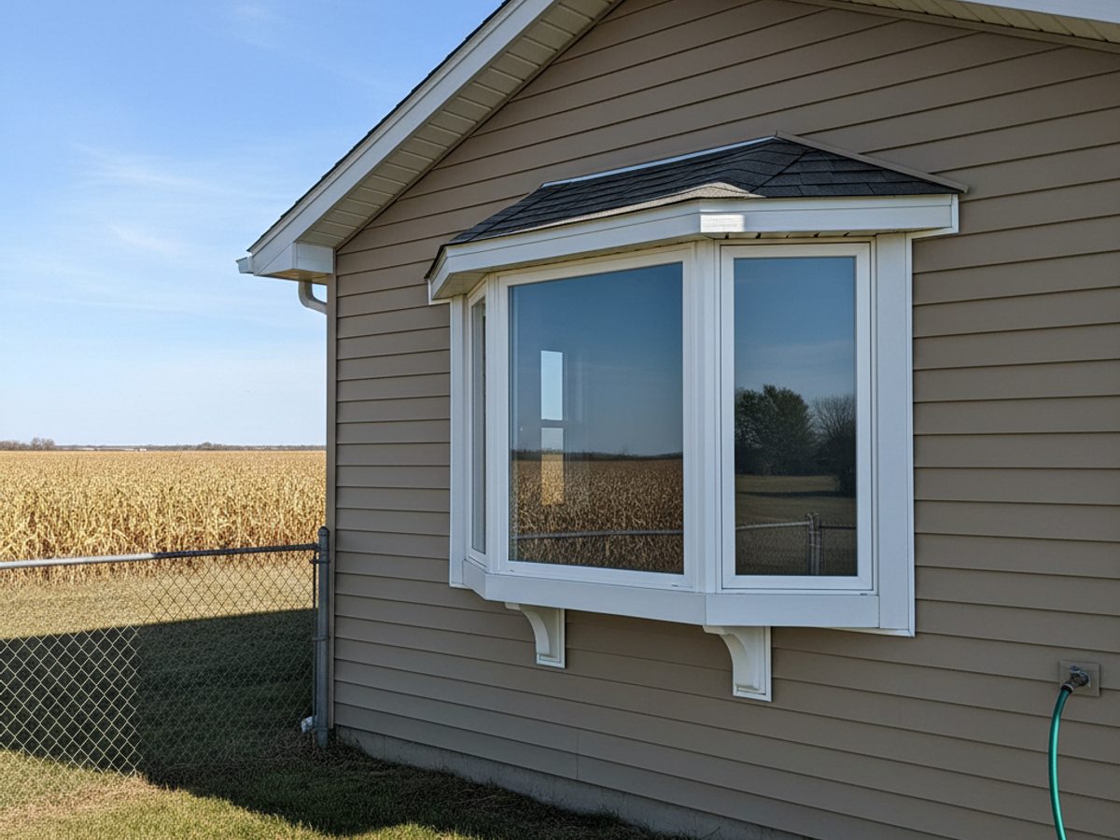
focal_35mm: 24
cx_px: 560
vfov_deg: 56.8
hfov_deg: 71.6
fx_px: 777
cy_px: 420
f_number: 1.68
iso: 774
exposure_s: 1/577
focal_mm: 6.8
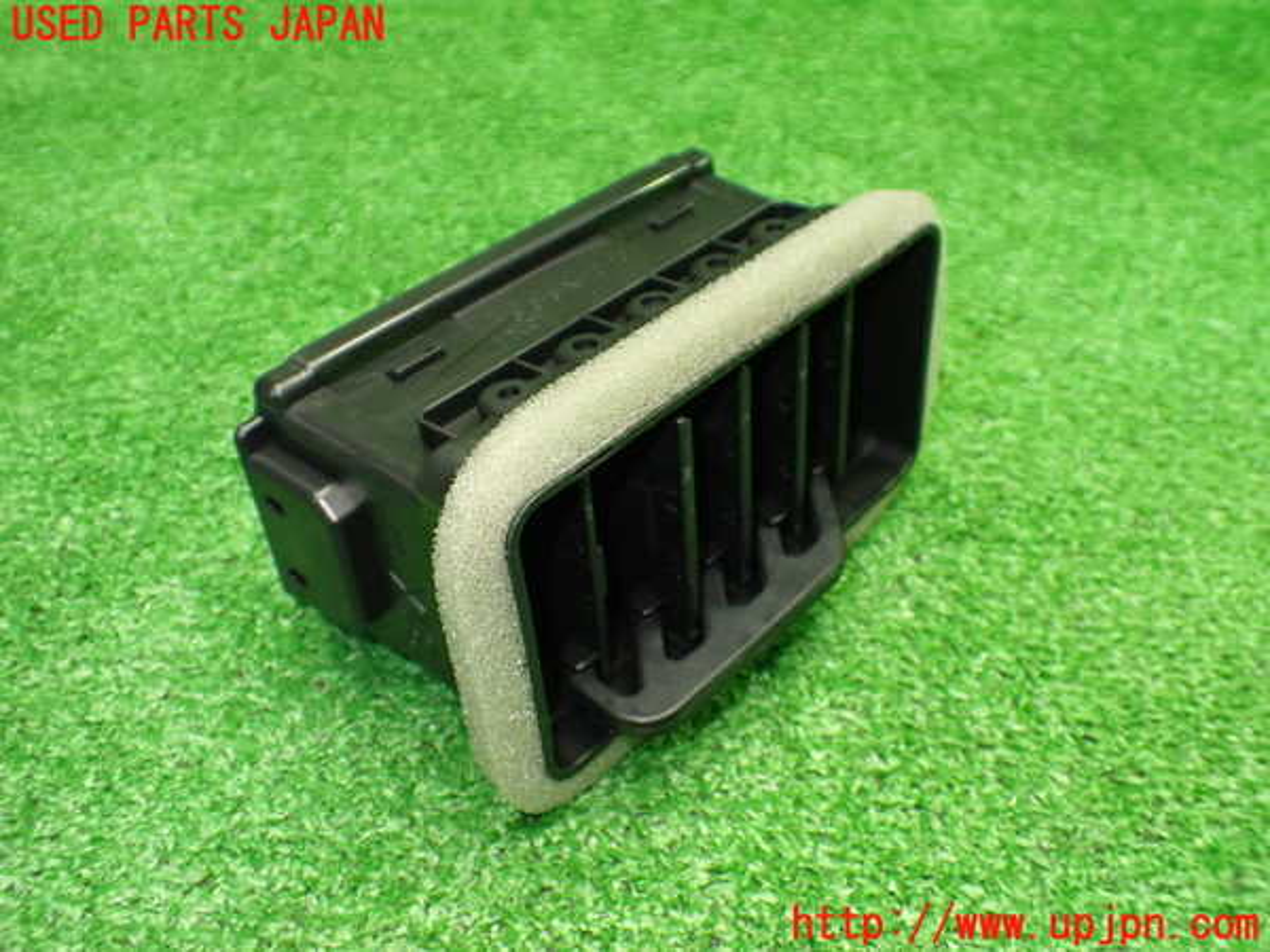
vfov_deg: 44.2
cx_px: 635
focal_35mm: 32
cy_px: 476
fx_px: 1174
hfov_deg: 56.8
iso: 800
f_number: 2.4
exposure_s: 1/80
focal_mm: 5.79
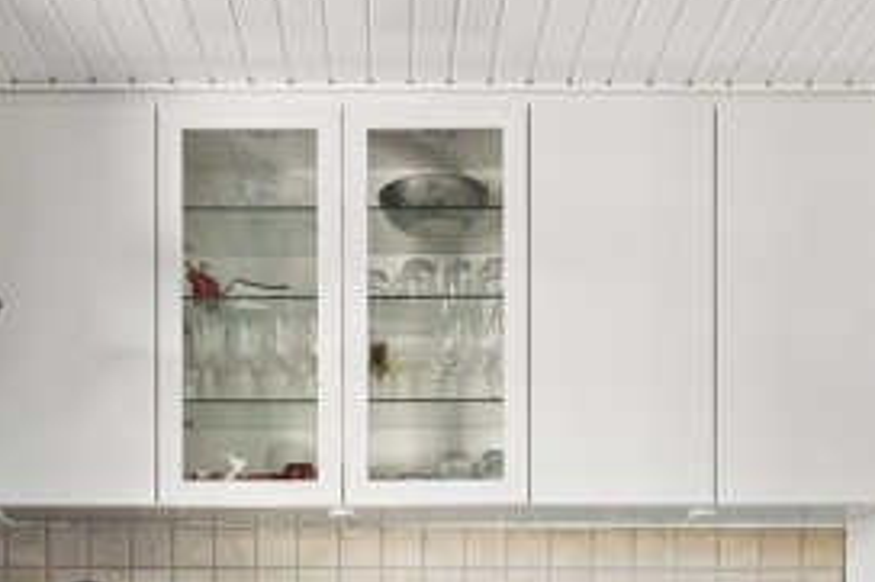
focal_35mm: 53
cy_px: 703
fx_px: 1287
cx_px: 405
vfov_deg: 23.3
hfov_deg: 37.5
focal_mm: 18
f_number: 8
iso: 200
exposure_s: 1/5
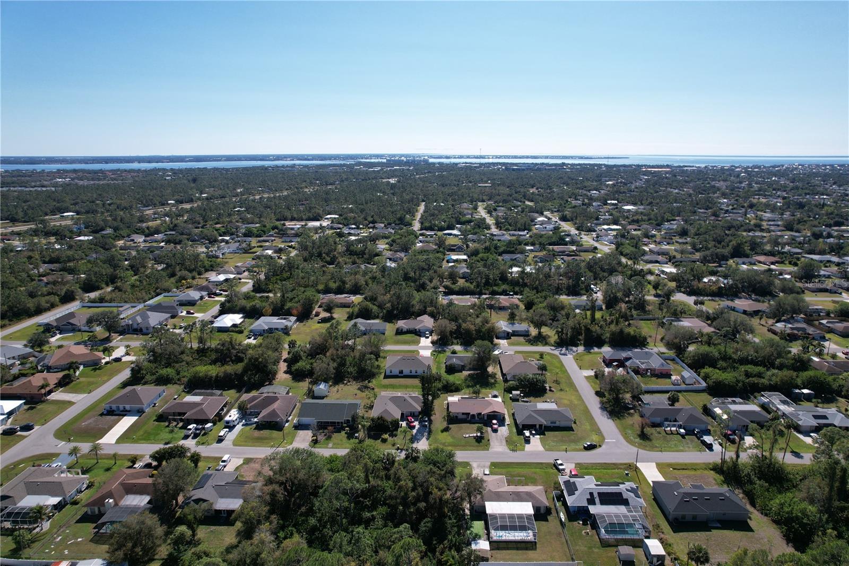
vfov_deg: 57.2
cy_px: 283
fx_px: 519
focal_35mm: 22
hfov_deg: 78.6
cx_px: 424
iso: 100
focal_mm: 8.38
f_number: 2.8
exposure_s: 1/2500
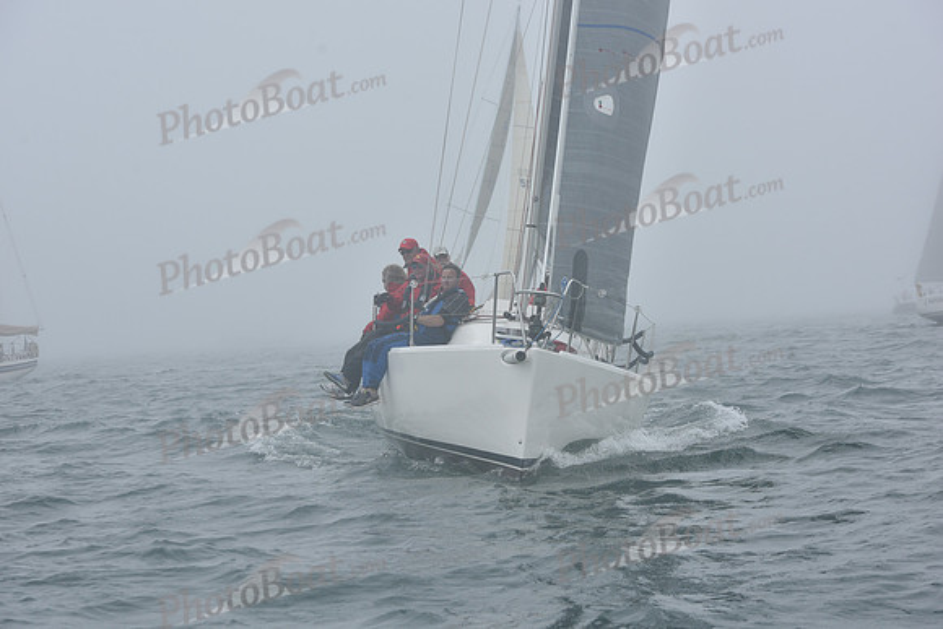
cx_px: 472
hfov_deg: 22.1
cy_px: 314
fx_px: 2410
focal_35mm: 92
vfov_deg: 14.9
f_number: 8
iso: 250
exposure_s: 1/800
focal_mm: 92
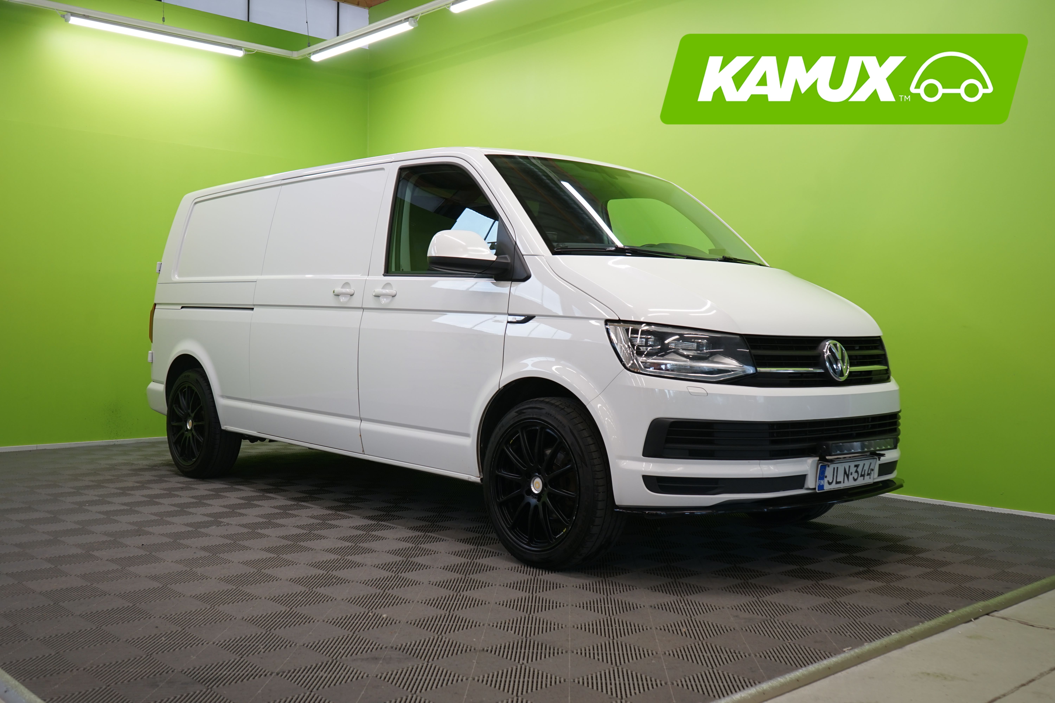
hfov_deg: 54.4
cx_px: 528
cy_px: 352
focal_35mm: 35
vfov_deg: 37.9
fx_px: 1026
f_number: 5.6
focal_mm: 35
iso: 400
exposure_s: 1/30
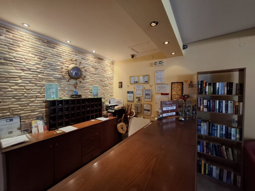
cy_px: 96
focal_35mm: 13
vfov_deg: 89.9
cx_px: 128
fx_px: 96
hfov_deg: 106.2
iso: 160
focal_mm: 1.74
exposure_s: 1/50
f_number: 2.2
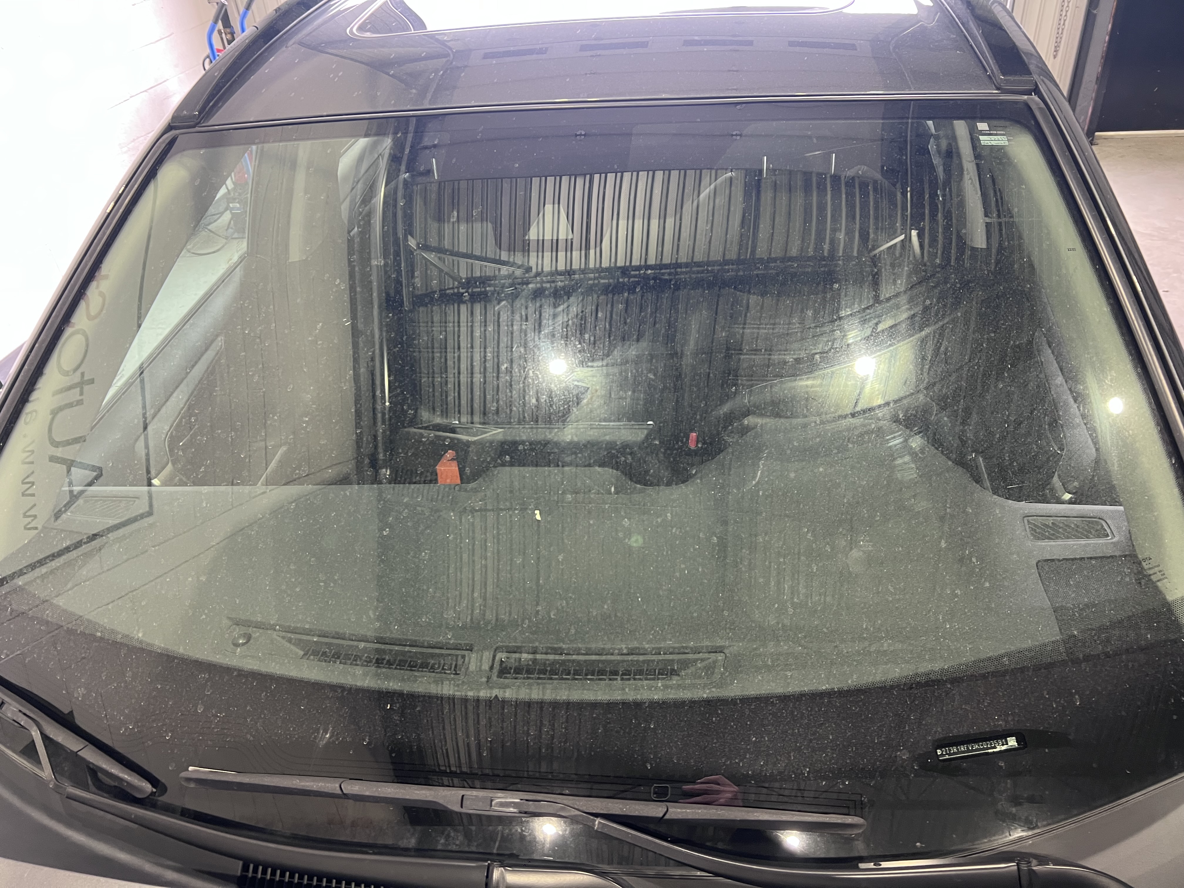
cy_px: 444
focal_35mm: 26
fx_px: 889
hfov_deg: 67.3
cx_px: 592
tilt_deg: -32.3
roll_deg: +4.5
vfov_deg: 53.1
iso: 125
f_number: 1.5
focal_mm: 5.7
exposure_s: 1/85
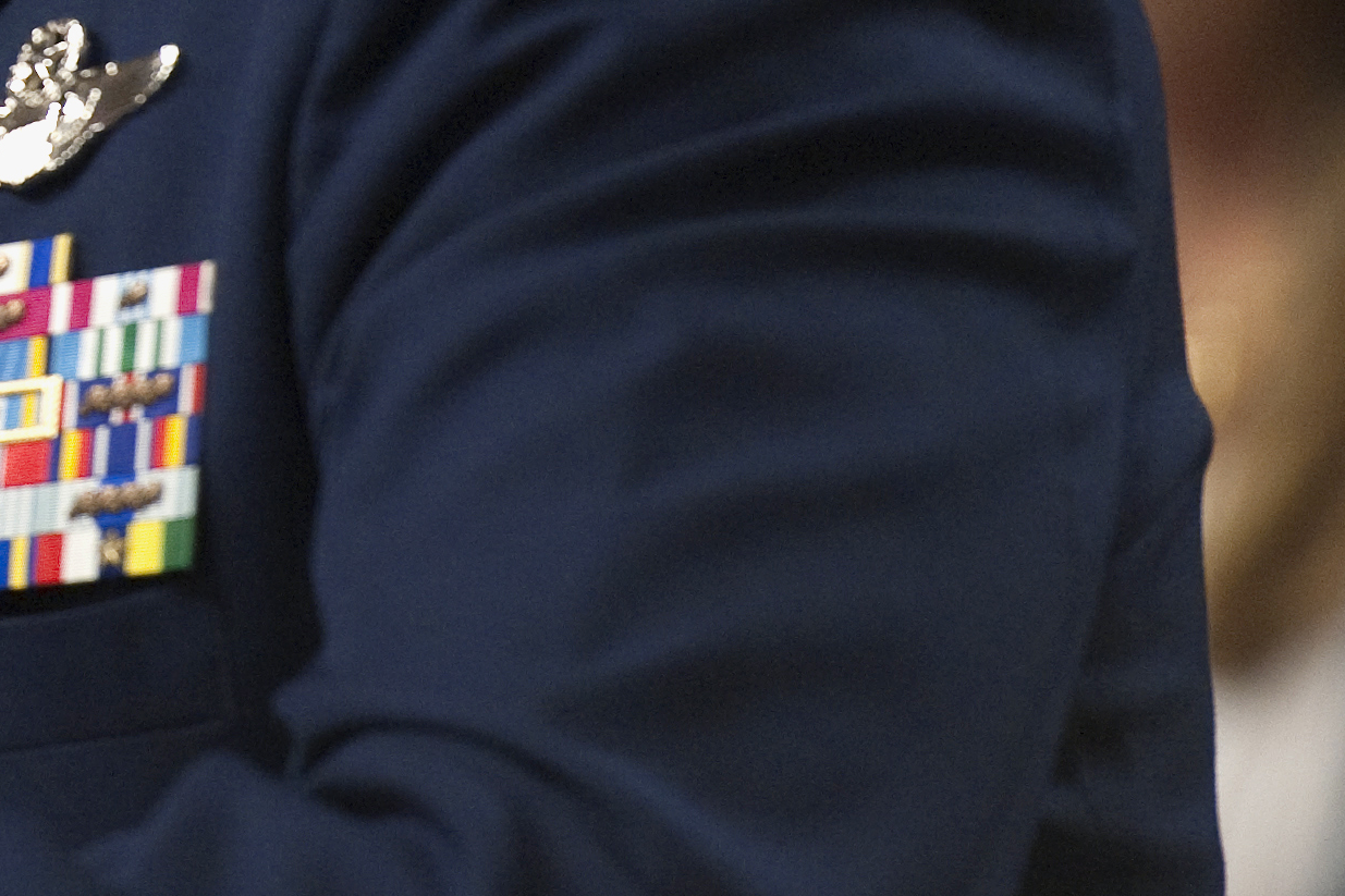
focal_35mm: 689
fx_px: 25737
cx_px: -665
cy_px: -192
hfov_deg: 3.0
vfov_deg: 2.0
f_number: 3.2
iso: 2500
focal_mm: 200
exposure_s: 1/160
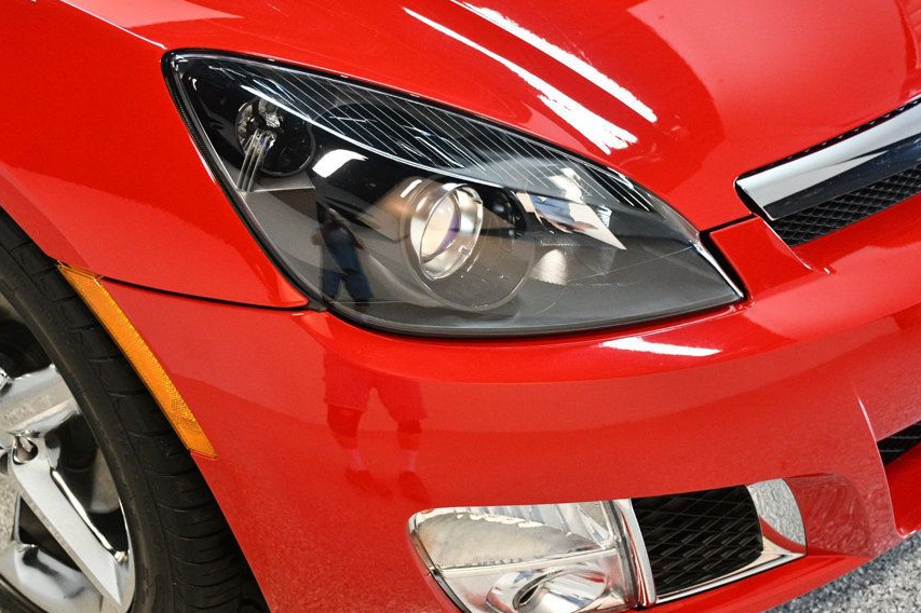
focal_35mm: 48
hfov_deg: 41.1
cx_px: 420
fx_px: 1227
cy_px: 331
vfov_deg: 28.0
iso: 2800
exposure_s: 1/125
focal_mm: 27
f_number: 4
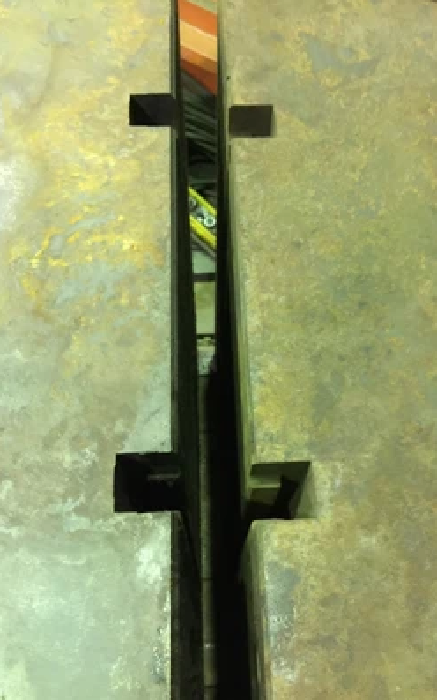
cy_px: 351
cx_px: 231
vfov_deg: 61.2
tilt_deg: -63.7
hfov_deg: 40.6
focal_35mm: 31
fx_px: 591
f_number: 2.2
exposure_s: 1/4
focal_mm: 4.15
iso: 125
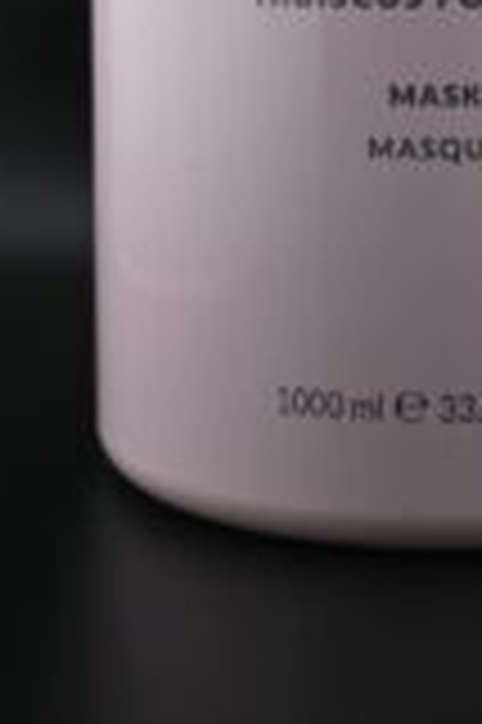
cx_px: 428
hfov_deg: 14.0
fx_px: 1940
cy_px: -184
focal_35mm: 96
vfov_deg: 19.7
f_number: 4.2
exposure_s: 1/200
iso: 400
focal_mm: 23
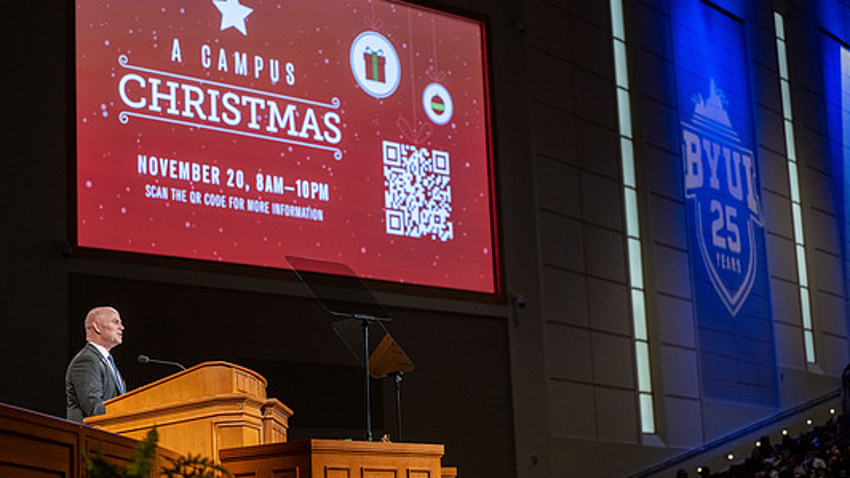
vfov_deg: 15.1
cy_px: 181
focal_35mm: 80
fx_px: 1803
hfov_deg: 26.5
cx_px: 396
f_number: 2.8
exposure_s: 1/200
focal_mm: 70
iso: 1000
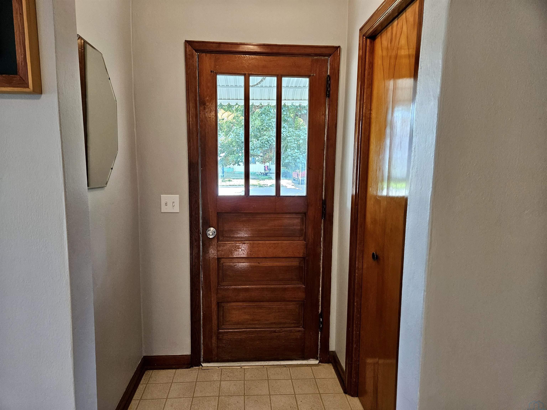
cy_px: 205
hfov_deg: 73.9
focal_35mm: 23
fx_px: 363
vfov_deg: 58.9
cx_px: 274
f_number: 1.8
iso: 250
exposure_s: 1/120
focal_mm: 5.4
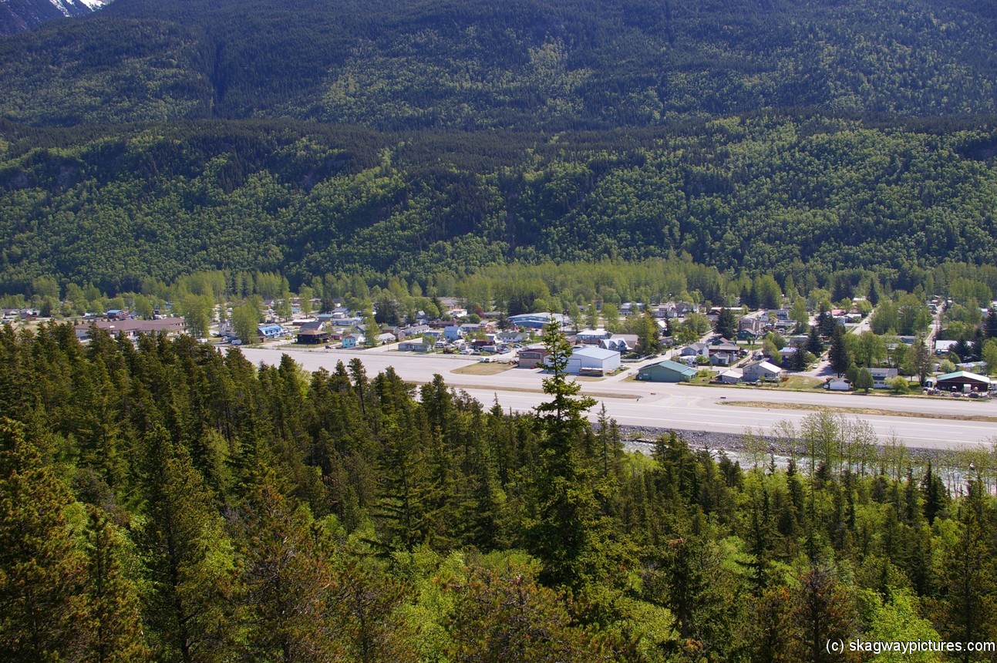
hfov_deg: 59.5
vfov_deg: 41.7
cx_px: 498
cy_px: 332
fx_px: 872
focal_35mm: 32
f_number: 9.5
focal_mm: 21
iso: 200
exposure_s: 1/180
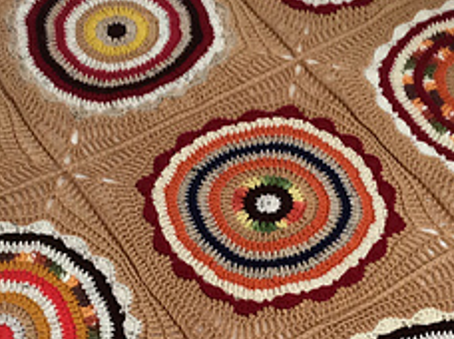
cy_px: 311
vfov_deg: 16.1
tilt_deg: -58.2
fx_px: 1178
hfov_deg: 21.8
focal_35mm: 90
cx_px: 251
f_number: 2.4
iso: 80
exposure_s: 1/24
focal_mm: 3.3
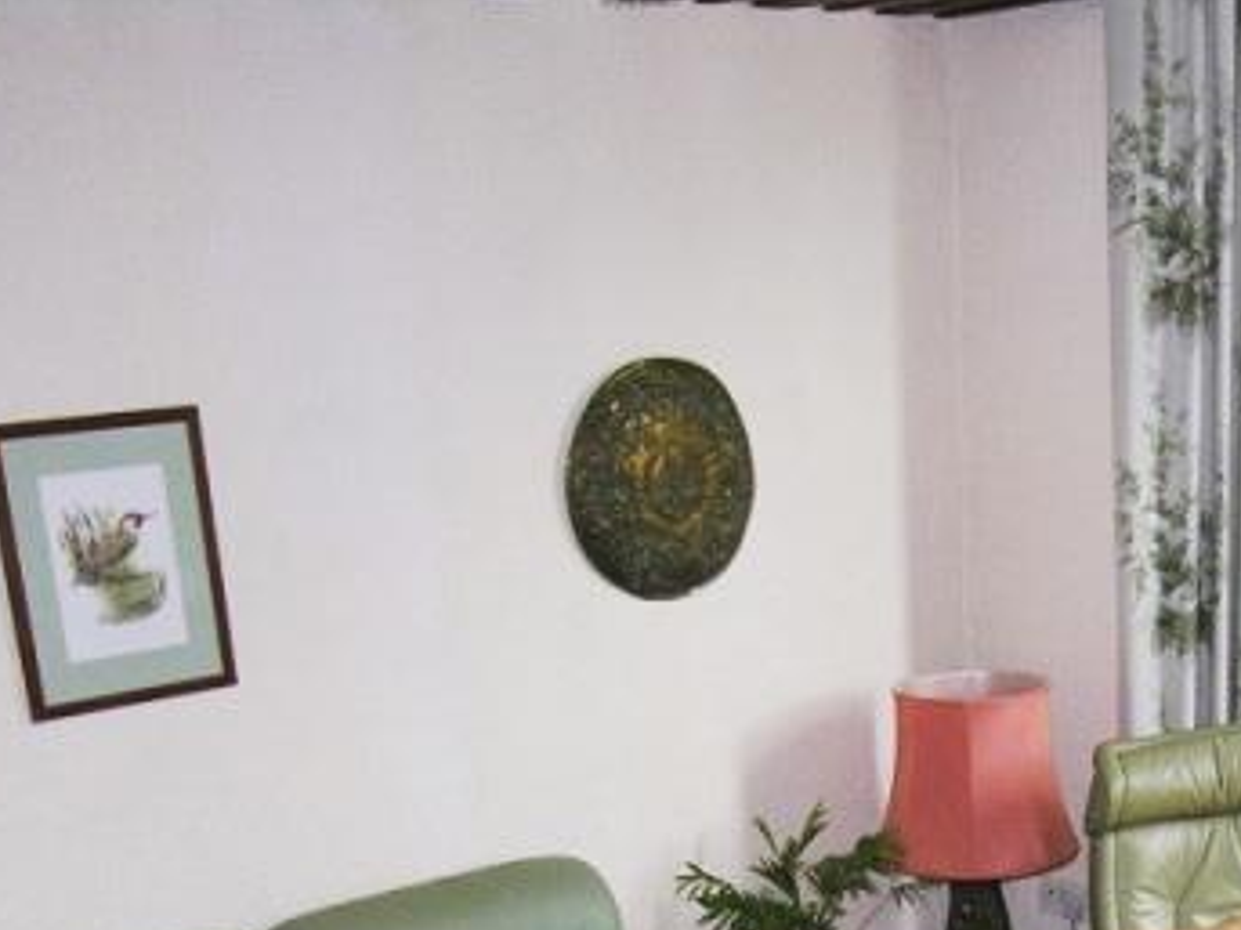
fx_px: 2007
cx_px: 991
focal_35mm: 56
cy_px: 1078
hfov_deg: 33.4
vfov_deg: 24.0
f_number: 2.6
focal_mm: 6.1
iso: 50
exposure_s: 1/60.1
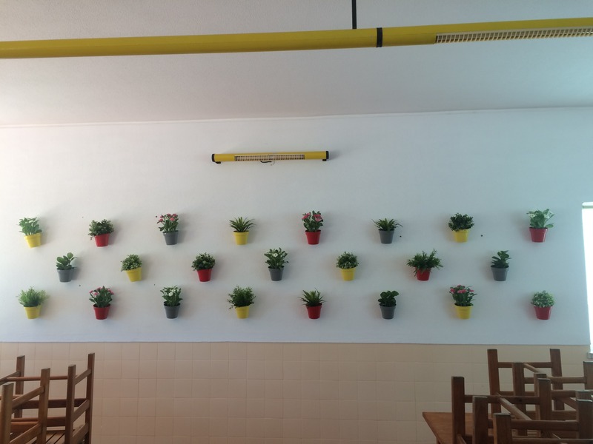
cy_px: 222
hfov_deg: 61.7
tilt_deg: +5.7
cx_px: 296
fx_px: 497
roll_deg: +1.2
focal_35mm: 29
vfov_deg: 48.2
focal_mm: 4.15
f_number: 2.2
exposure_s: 1/30
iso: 32
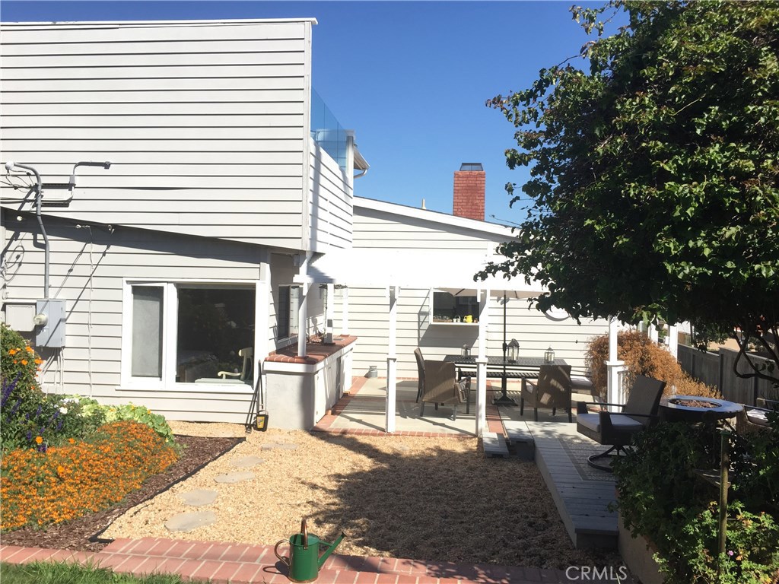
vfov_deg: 48.2
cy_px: 292
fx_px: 653
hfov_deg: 61.7
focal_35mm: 29
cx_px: 390
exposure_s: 1/1276
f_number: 2.2
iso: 32
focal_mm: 4.15
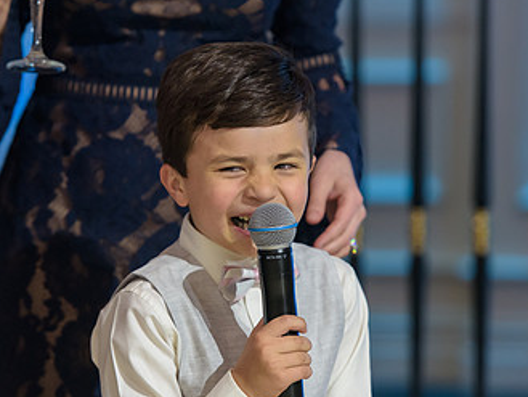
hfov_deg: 7.5
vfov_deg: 5.7
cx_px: 234
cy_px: 186
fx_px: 4013
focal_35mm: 263
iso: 1600
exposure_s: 1/125
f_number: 3.2
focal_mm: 155
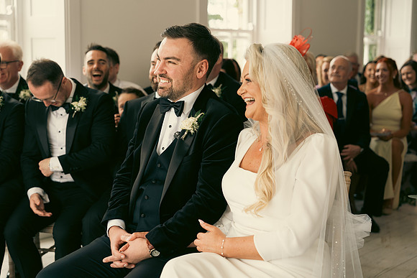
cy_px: 139
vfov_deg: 22.6
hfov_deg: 33.4
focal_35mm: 60
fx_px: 695
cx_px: 208
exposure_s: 1/160
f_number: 3.5
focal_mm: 60
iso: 320
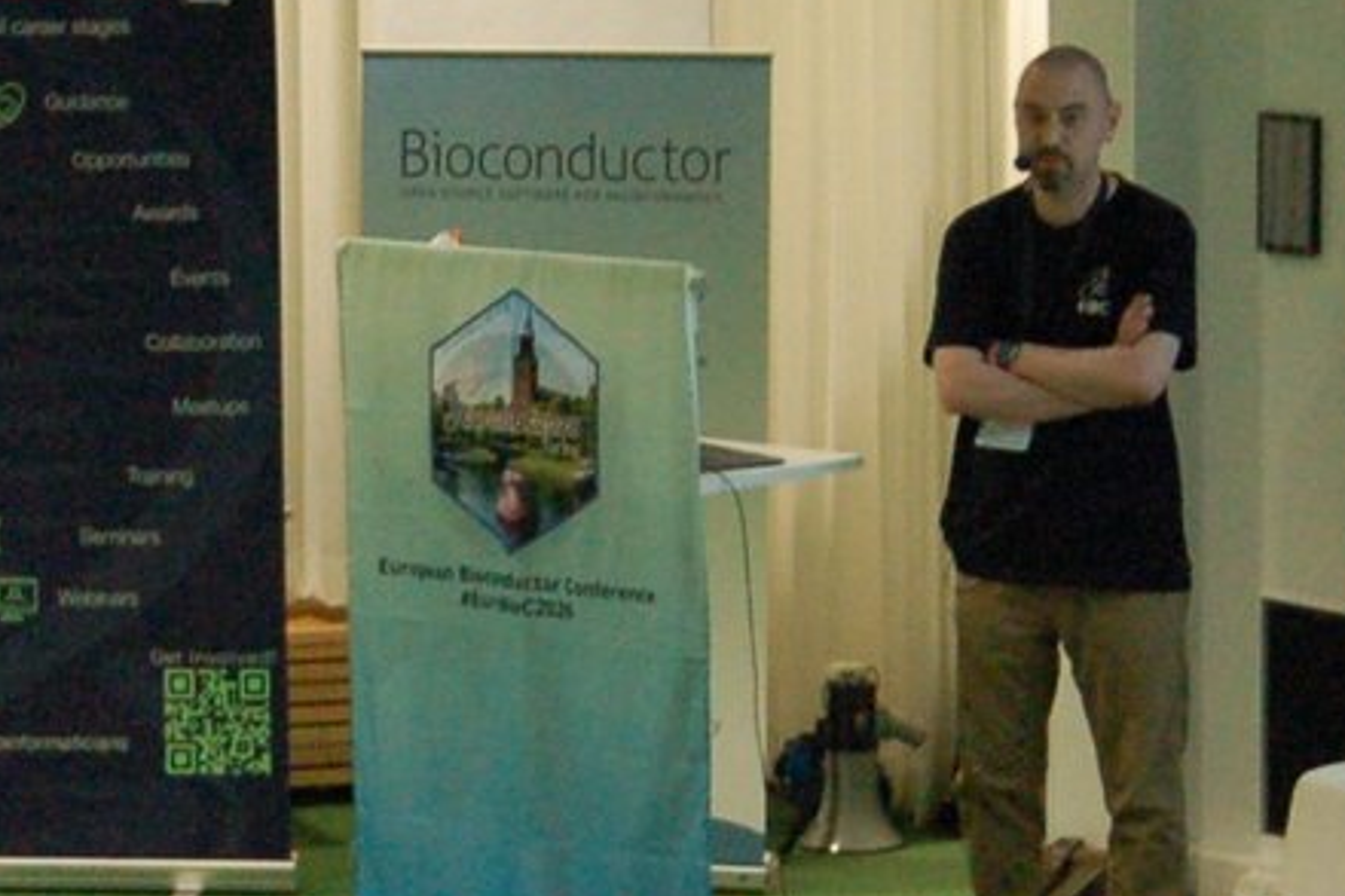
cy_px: 771
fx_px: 7890
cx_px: 193
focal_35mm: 211
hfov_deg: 9.7
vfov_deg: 6.5
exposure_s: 1/125
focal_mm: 31
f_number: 3.5
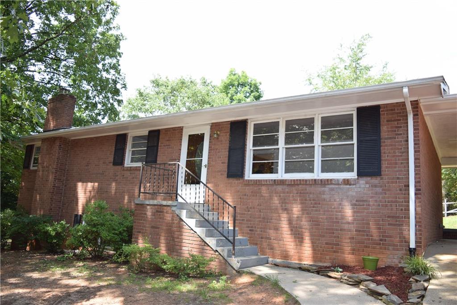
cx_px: 228
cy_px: 152
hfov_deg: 67.4
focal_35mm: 27
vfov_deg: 47.9
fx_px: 343
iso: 100
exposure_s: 1/200
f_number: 3.5
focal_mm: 18
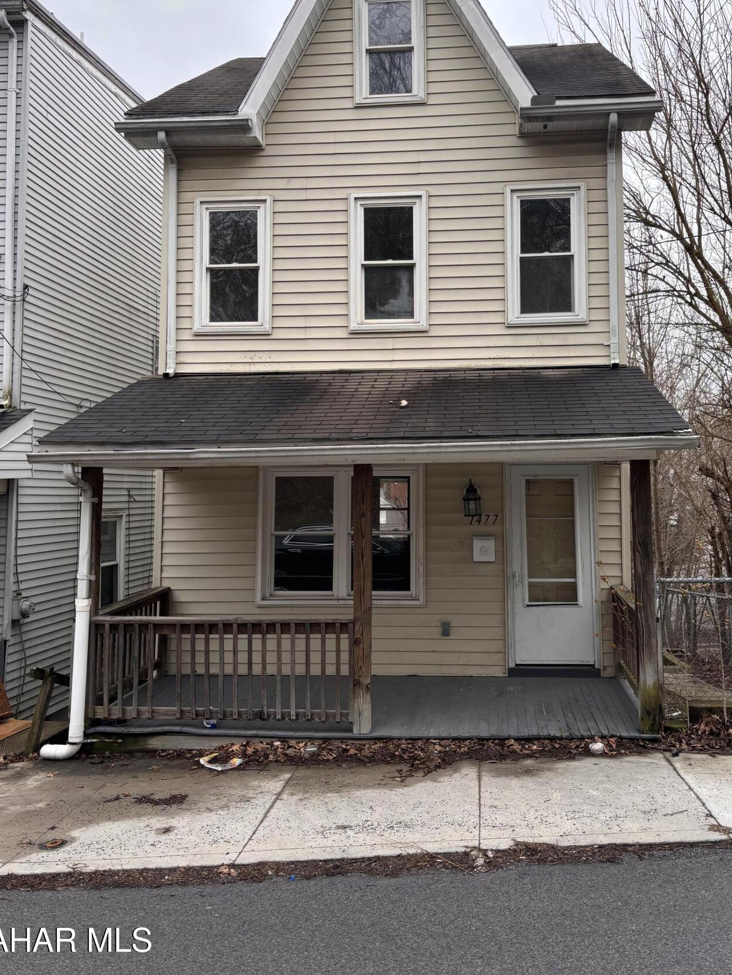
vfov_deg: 58.1
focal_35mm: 31
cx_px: 420
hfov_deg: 45.3
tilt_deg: +3.8
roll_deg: -0.3
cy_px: 412
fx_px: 874
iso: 50
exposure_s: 1/903
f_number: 1.6
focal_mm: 5.96
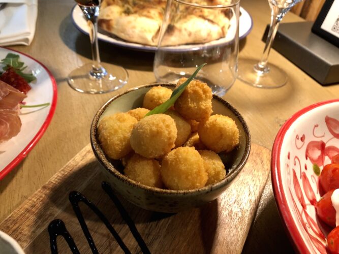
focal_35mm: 57
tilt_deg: -40.6
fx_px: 558
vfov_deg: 25.7
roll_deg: -1.1
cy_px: 127
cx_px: 170
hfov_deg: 33.8
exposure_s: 1/33
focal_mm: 6.6
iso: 250
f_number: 2.8
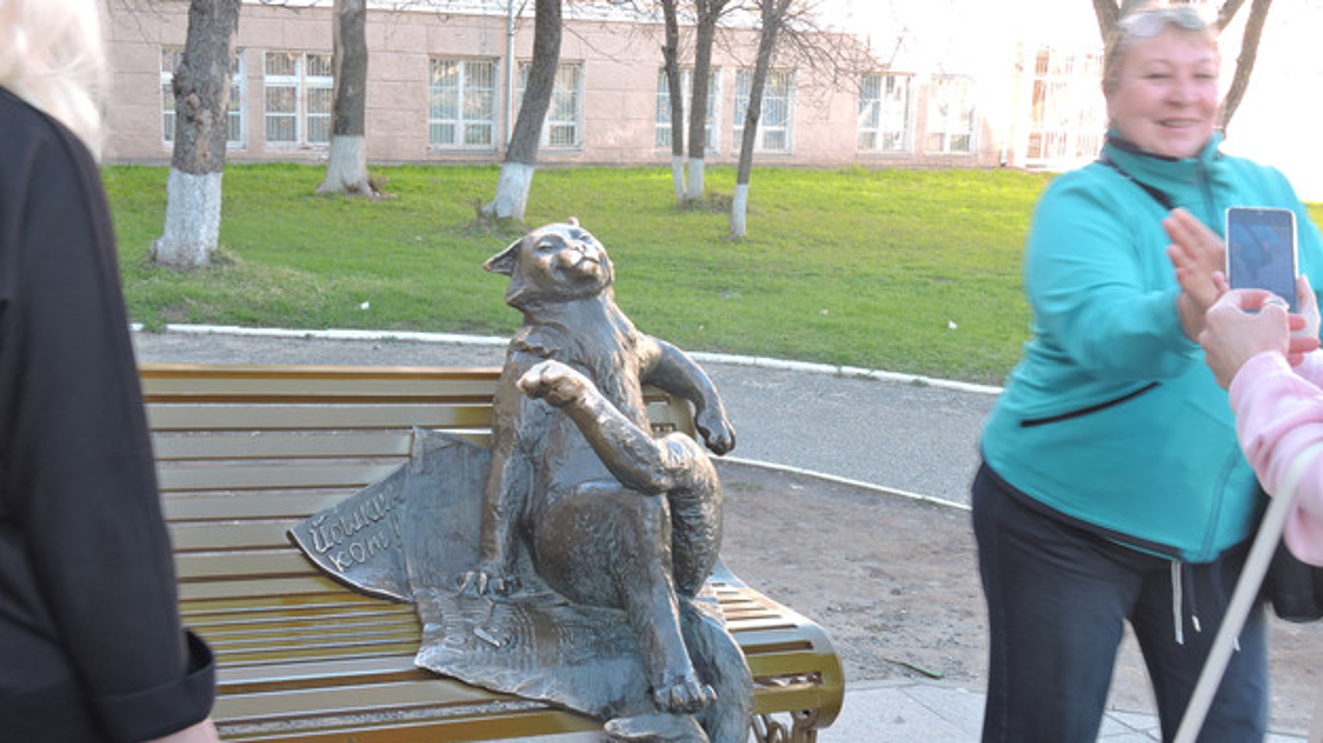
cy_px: 482
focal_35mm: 50
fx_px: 1754
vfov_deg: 23.9
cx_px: 653
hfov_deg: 41.3
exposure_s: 1/60
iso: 100
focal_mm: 8.1
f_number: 4
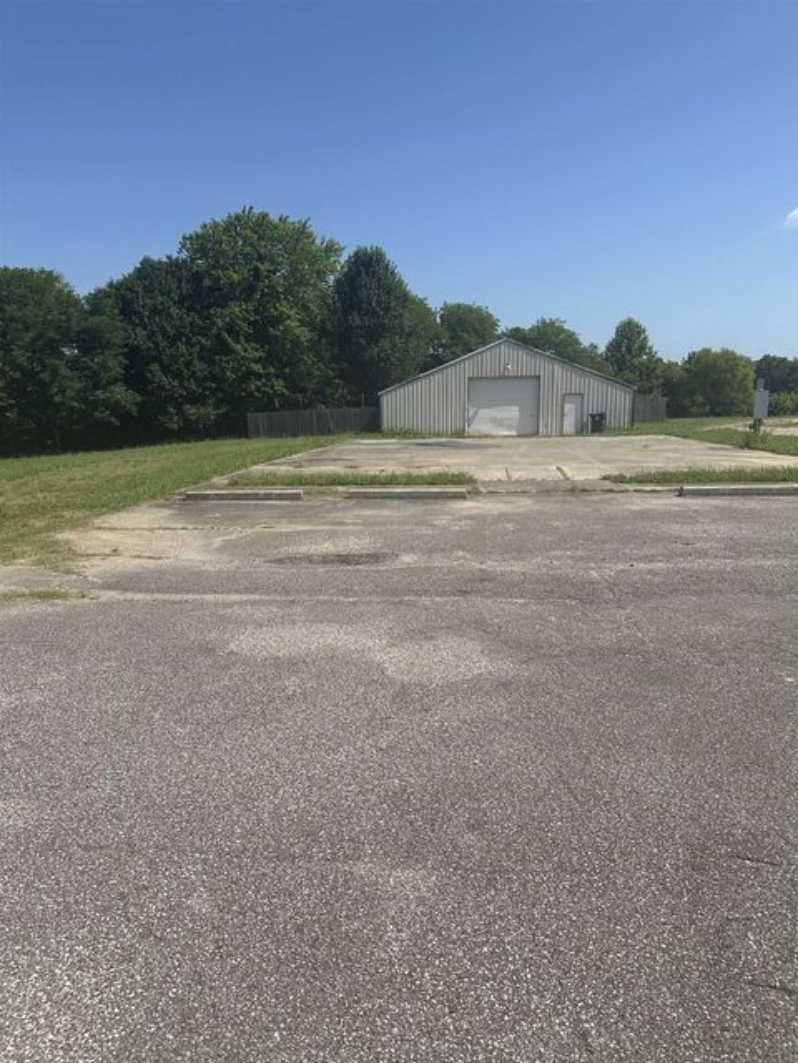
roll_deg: -0.4
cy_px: 532
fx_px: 738
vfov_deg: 71.6
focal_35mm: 24
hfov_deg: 56.8
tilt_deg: -9.7
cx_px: 399
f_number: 1.78
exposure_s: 1/5848
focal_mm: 6.86
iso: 80
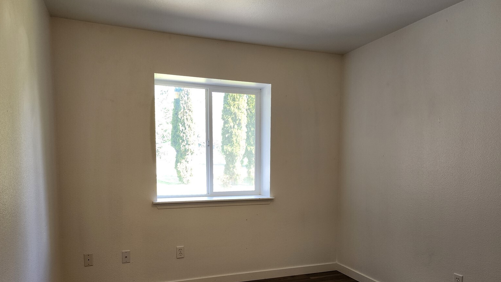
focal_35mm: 26
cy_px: 187
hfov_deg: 71.9
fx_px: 345
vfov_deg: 43.8
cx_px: 251
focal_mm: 6.4
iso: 100
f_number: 1.8
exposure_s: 1/120
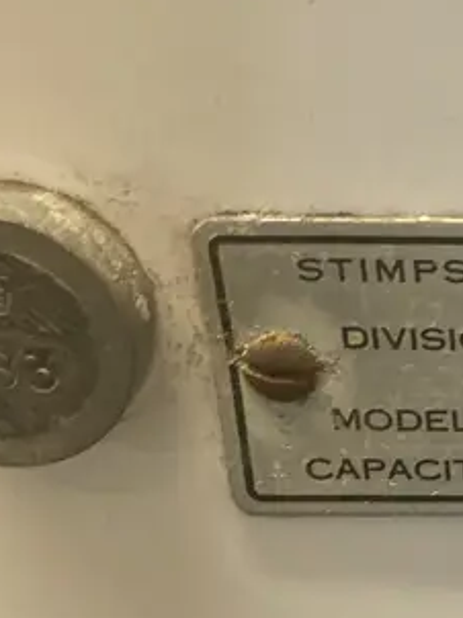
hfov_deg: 14.3
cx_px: 742
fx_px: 1697
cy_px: 440
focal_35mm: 95
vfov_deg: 20.6
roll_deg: -1.1
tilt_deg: -27.0
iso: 125
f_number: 1.8
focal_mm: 3.99
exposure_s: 1/50
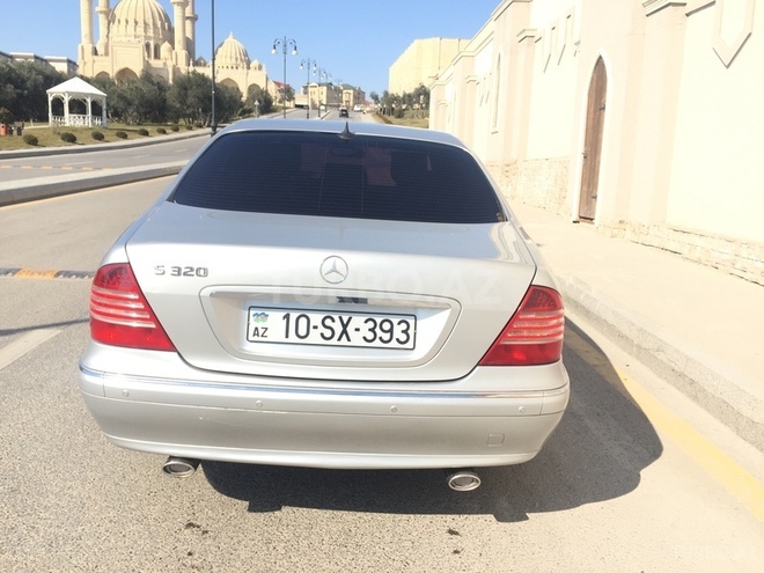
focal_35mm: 29
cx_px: 382
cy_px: 286
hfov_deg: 61.7
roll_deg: -1.2
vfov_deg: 48.2
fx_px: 640
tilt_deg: -9.7
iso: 32
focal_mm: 4.15
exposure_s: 1/1582
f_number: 2.2
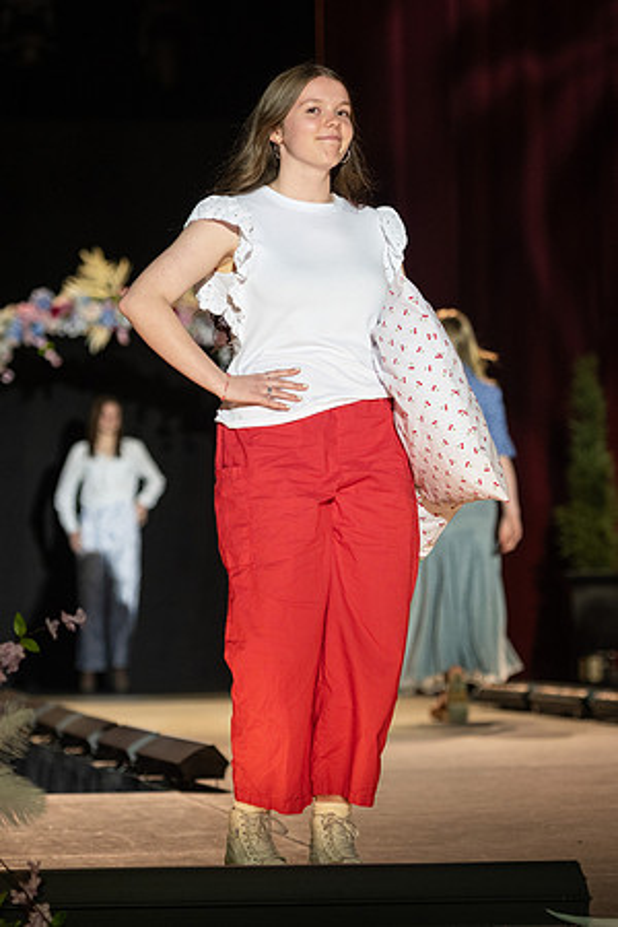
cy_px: 494
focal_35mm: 157
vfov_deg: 13.1
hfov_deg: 8.8
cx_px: 355
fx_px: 4034
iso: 800
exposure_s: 1/800
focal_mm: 98
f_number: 2.8
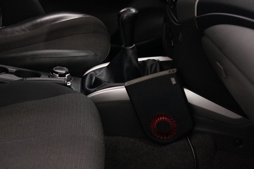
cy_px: -9
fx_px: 522
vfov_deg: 17.9
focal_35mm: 74
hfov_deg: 26.8
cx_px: 46
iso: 2500
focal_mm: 29
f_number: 3.5
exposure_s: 1/160
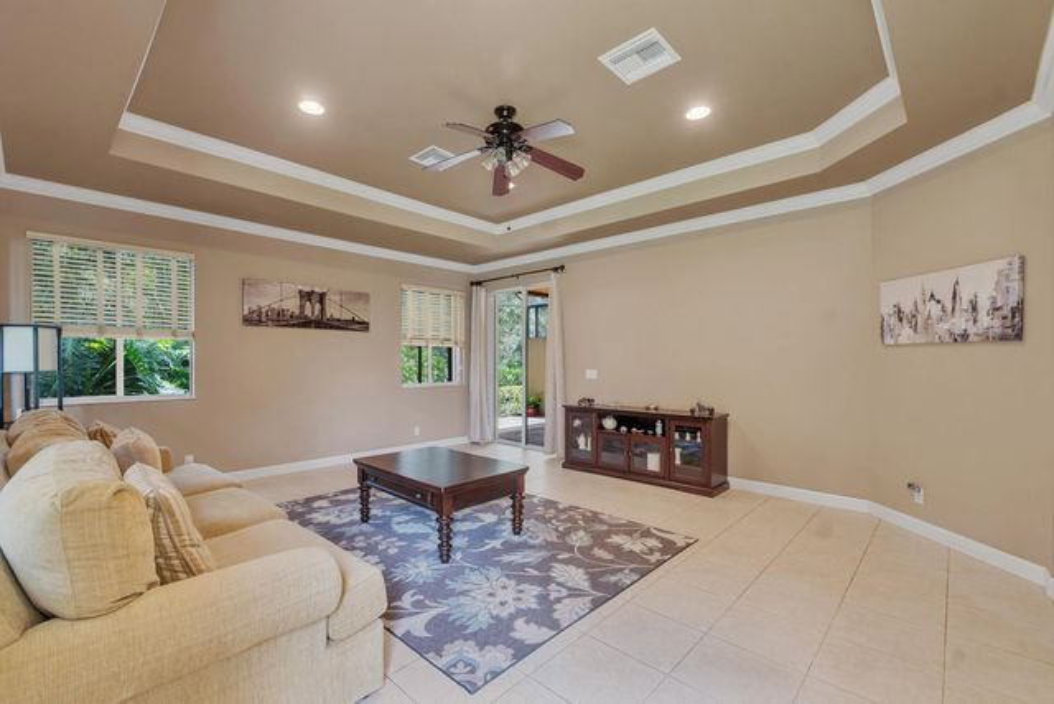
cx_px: 527
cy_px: 352
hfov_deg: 100.4
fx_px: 439
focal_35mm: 15
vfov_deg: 77.4
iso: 320
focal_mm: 10
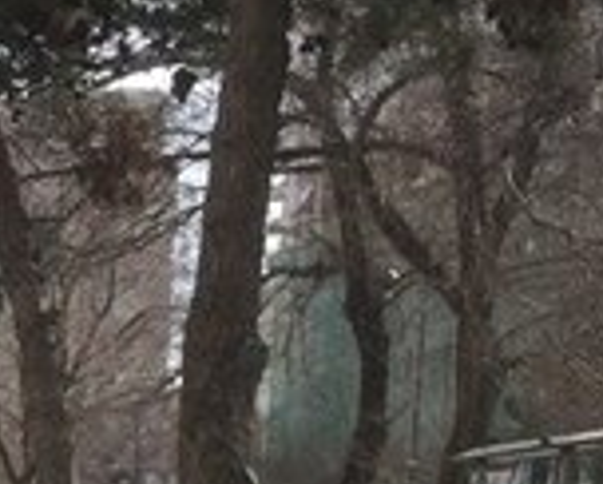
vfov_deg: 11.4
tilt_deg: -10.0
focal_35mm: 123
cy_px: 958
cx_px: -476
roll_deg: +0.6
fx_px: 2198
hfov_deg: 13.9
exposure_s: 1/774
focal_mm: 4.15
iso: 32
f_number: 2.2
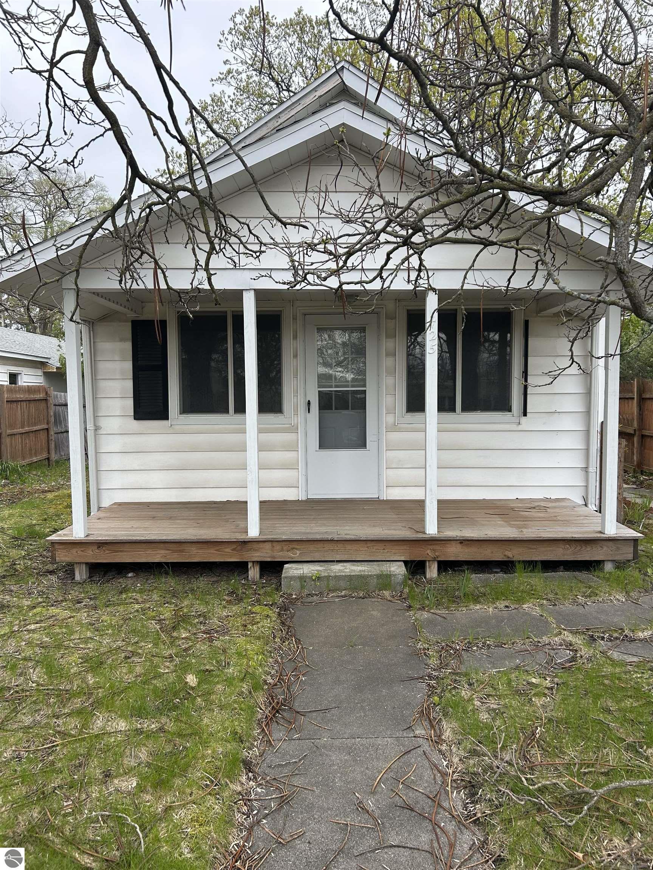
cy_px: 435
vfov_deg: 67.3
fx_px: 654
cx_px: 326
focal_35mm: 26
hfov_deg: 53.1
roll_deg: +0.6
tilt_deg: -4.2
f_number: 1.5
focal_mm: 5.7
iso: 50
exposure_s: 1/635
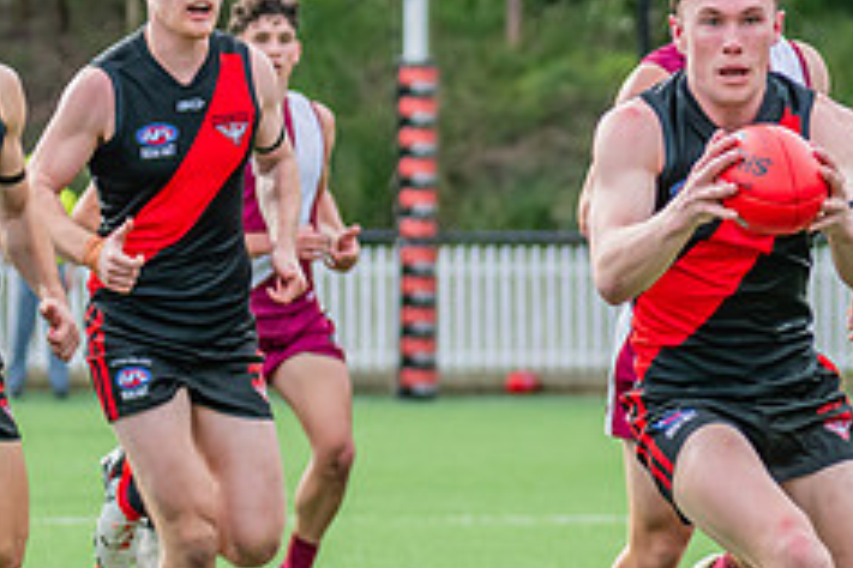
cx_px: 963
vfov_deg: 2.2
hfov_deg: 3.3
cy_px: 434
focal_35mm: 624
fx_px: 14784
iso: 800
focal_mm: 180
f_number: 5.6
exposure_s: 1/1250
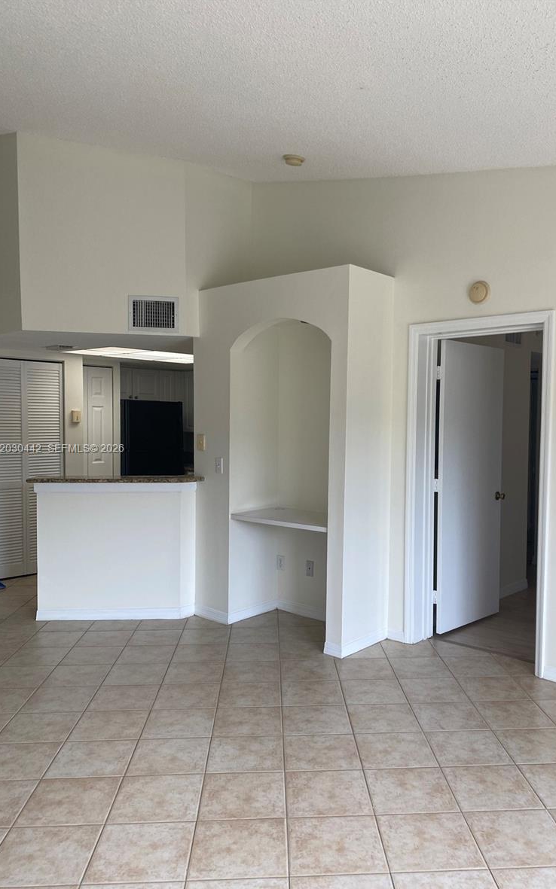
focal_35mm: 28
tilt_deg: -1.5
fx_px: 679
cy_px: 449
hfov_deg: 44.4
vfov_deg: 66.5
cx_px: 324
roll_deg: -0.7
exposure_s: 1/120
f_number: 1.8
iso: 64
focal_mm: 4.25
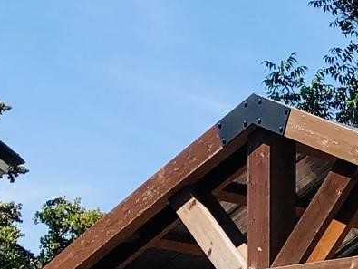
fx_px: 1501
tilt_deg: +1.5
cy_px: 464
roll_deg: +1.0
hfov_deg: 12.1
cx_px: 712
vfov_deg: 9.8
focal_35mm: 145
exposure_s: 1/2000
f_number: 1.8
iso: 20
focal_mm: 4
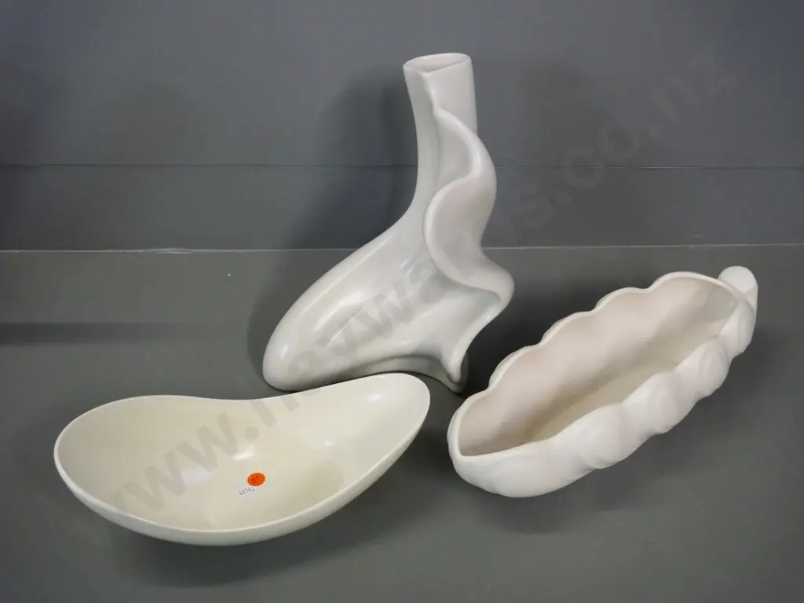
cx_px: 402
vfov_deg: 39.7
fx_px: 836
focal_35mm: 36
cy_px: 302
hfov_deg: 51.4
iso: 3200
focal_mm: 18
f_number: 5.6
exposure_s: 1/160
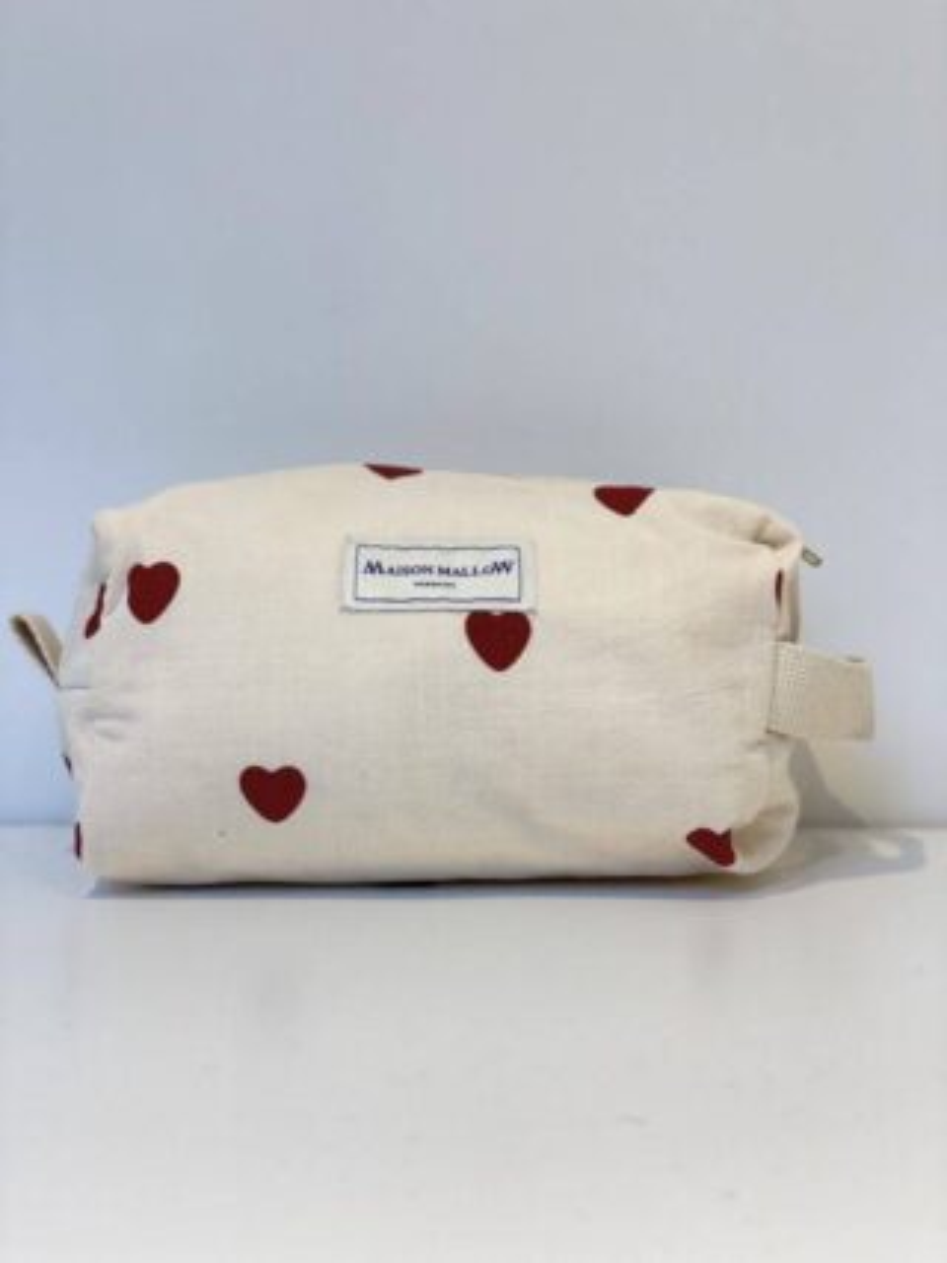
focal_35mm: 52
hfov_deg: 28.0
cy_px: 632
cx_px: 474
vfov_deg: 36.8
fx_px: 1898
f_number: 2
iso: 100
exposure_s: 1/100
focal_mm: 6
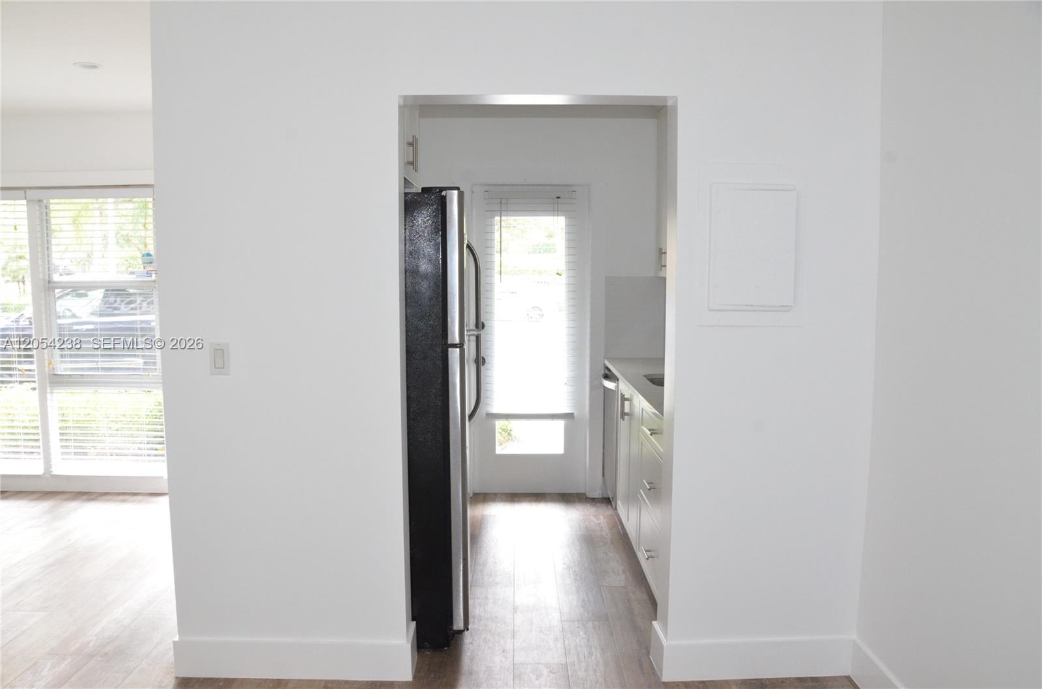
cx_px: 521
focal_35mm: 27
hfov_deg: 67.5
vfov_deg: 47.7
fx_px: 780
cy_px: 344
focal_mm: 18
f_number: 11
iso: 2000
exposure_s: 1/40
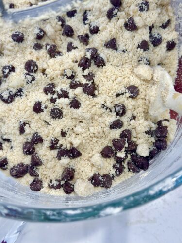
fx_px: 336
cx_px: 91
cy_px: 122
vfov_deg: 39.7
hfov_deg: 30.3
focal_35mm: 48
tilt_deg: -74.9
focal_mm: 6.86
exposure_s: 1/120
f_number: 1.78
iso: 100
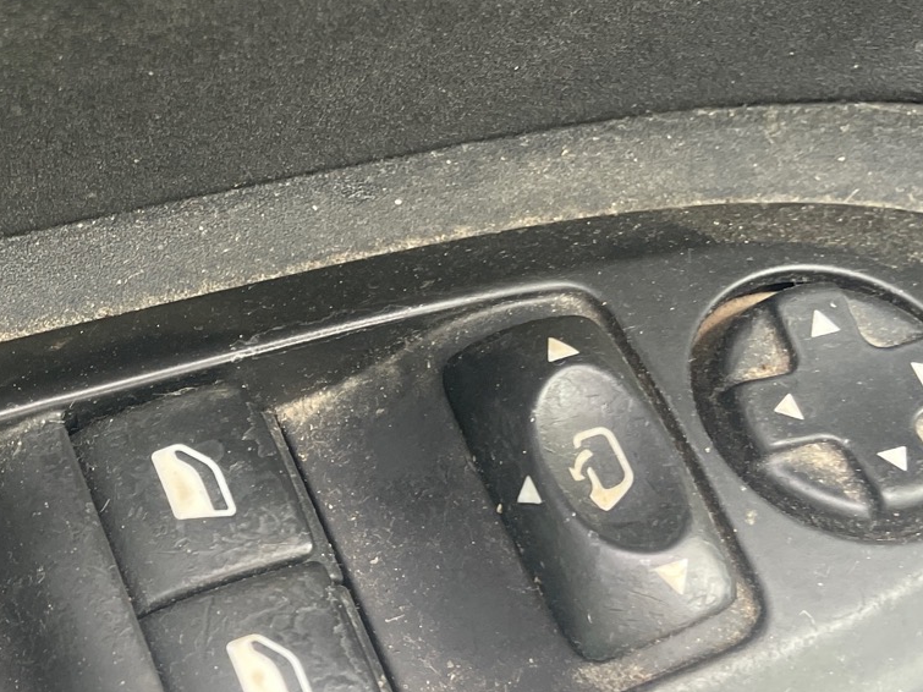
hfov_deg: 29.6
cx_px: 57
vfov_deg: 23.4
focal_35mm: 62
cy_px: 523
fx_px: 1653
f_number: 1.6
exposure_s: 1/93
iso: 125
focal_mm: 4.2
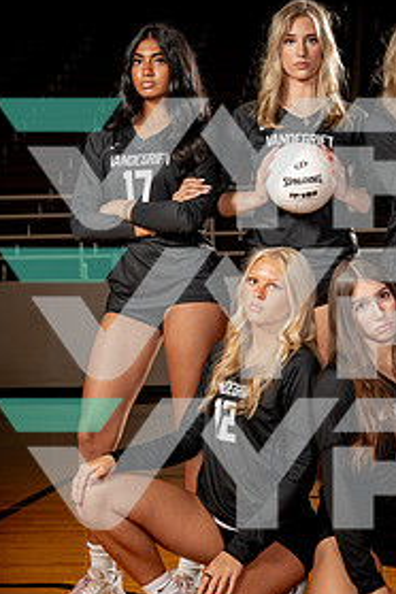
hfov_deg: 14.8
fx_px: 1518
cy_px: 315
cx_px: 313
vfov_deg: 22.1
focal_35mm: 92
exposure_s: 1/250
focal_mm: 57
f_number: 8
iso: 100
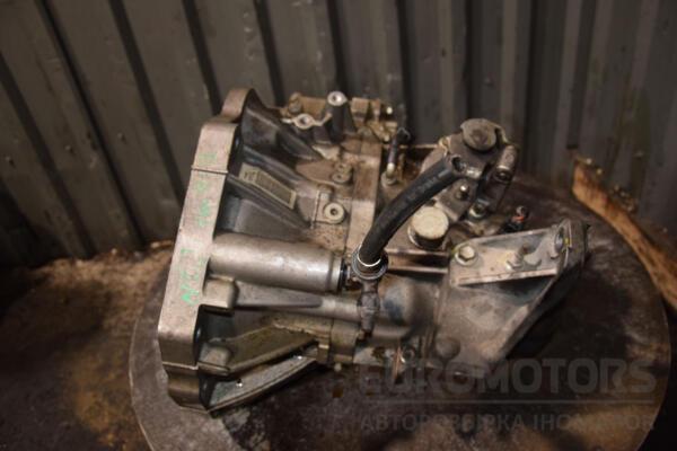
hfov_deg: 67.4
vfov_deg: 47.9
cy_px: 226
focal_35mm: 27
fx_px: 508
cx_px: 338
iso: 800
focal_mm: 18
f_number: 5
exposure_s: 1/60
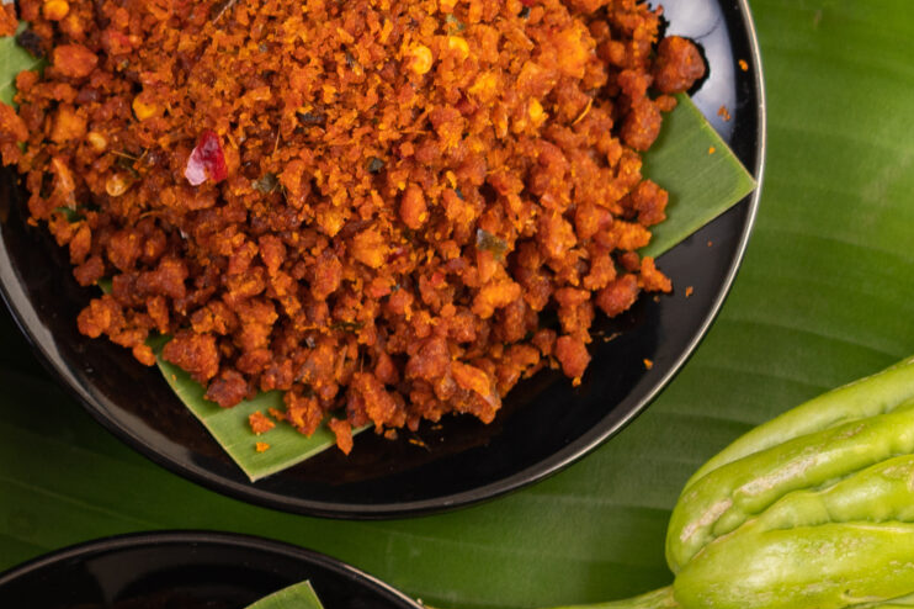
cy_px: 665
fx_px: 5253
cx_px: -601
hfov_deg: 9.6
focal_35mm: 207
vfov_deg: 6.6
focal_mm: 60
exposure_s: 1/100
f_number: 6.3
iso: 125
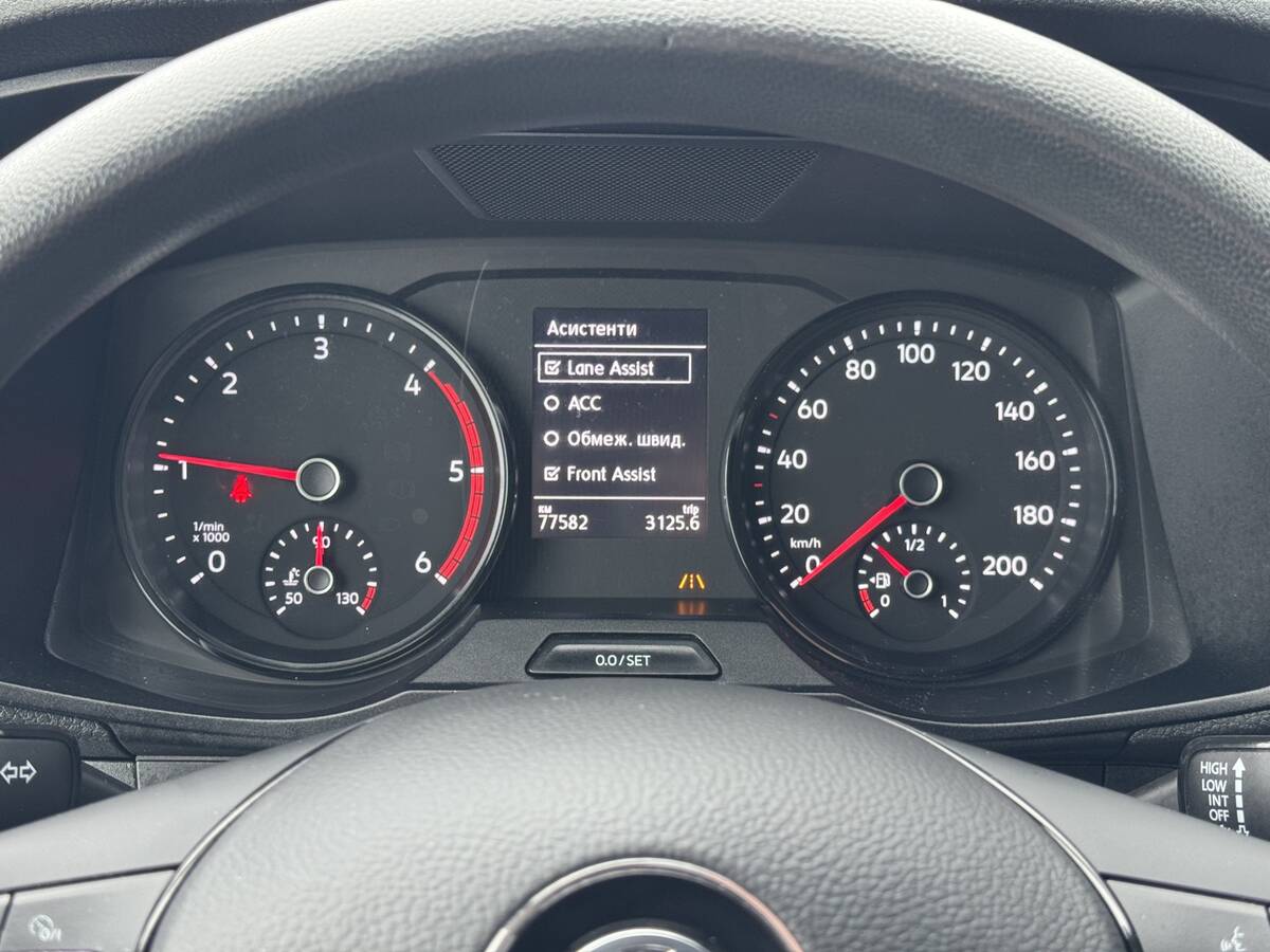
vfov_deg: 30.3
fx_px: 1761
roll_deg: -1.3
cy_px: 476
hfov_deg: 39.7
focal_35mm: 48
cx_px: 635
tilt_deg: -32.6
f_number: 1.78
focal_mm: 6.76
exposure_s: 1/60
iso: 160
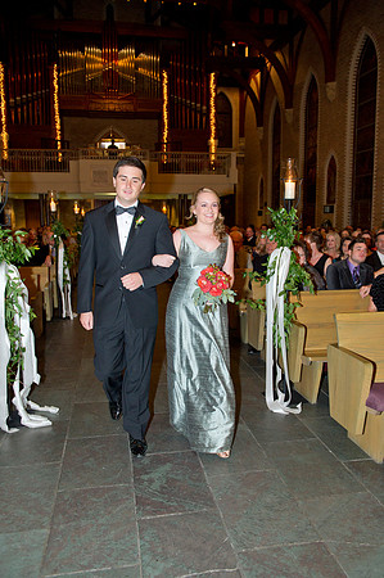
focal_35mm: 29
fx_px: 465
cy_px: 289
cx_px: 192
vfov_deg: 63.7
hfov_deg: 44.9
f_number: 4
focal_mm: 29
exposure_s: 1/80
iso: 1600
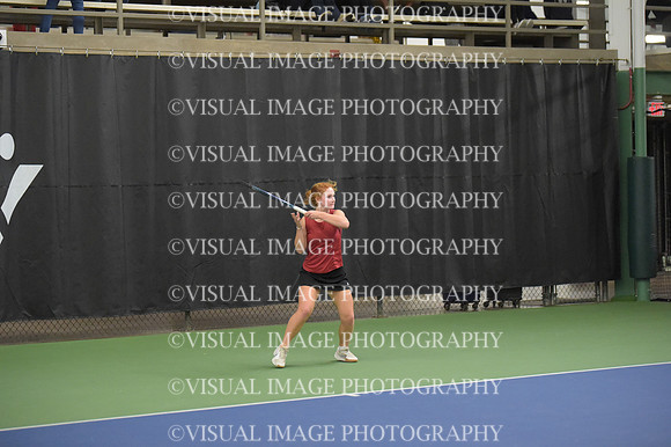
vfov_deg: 13.0
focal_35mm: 105
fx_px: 1956
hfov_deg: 19.5
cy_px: 224
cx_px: 336
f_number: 2.8
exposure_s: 1/1250
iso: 12800
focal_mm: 105
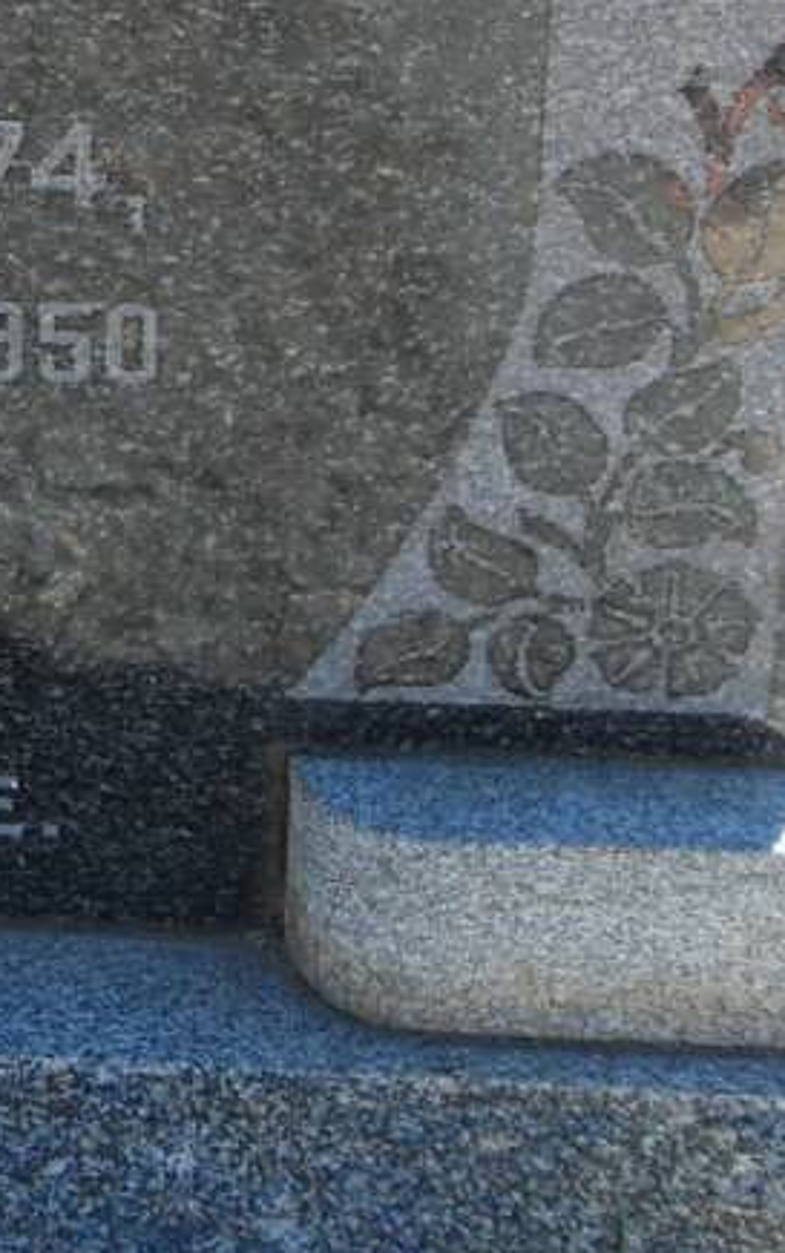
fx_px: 3487
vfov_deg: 19.9
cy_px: 49
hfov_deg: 12.2
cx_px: -405
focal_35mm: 102
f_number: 3.5
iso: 80
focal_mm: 6.3
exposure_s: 1/180
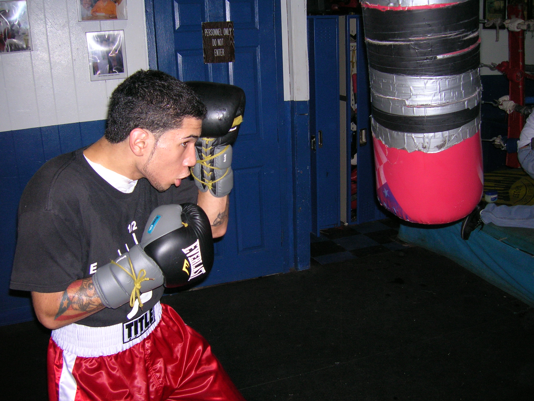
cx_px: 267
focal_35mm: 34
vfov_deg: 41.8
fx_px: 524
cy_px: 200
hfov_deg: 54.0
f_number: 2.9
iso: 105
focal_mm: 5.7
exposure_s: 1/60.1
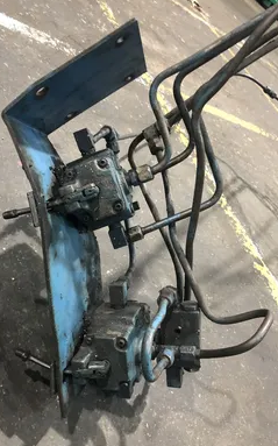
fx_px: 376
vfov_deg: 61.3
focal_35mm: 31
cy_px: 221
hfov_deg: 40.5
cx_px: 122
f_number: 1.8
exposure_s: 1/15
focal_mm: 4
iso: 64
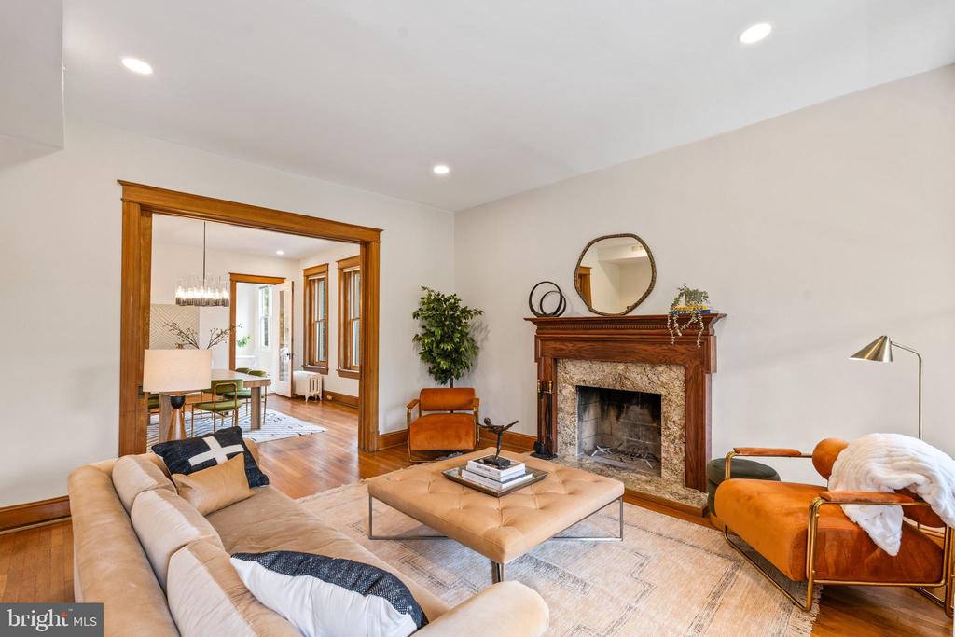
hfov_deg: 96.7
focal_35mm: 16
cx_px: 478
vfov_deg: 73.8
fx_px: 424
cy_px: 318
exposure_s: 1/8
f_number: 8
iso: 200
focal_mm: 16
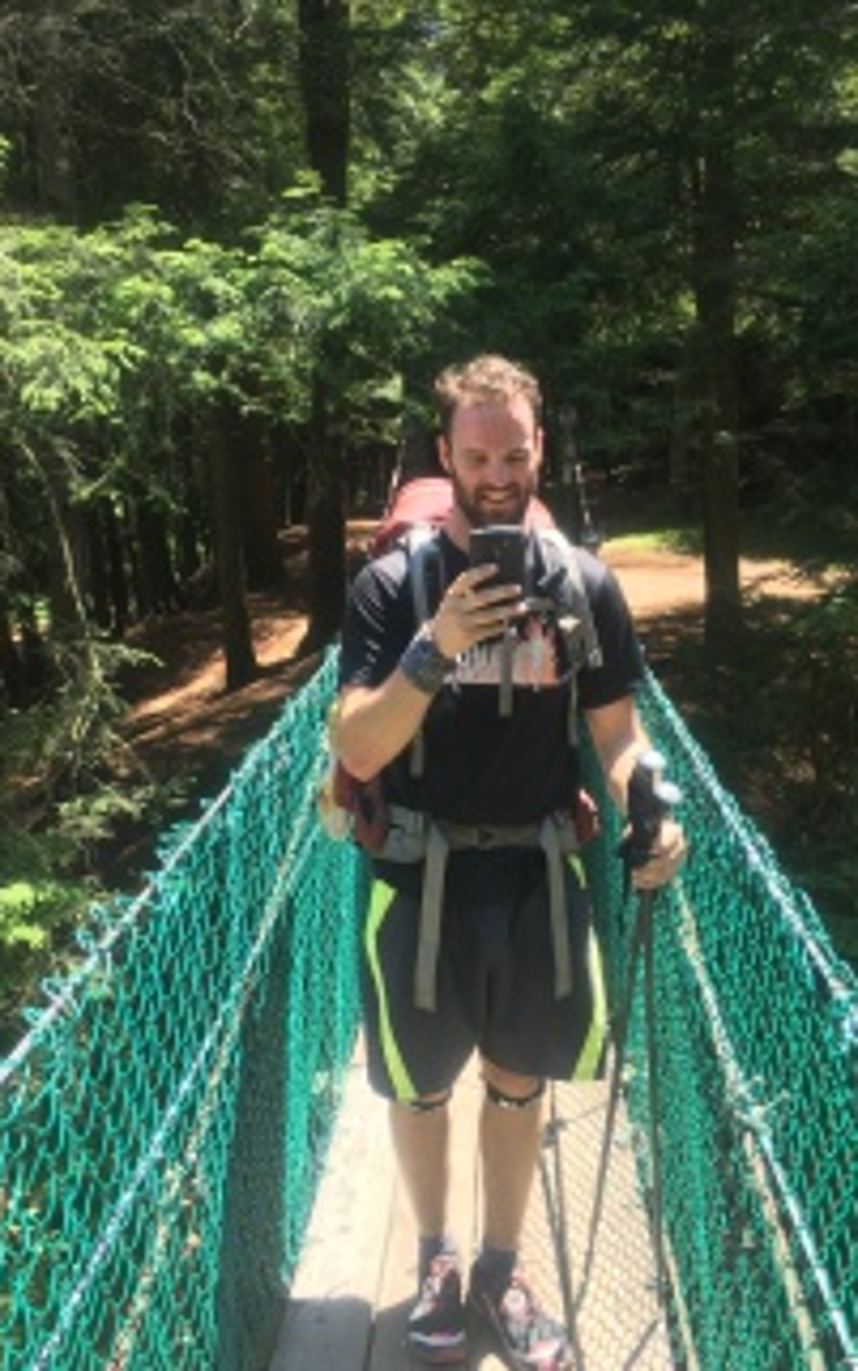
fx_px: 1308
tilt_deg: -5.8
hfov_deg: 36.3
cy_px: 628
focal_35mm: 35
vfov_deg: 55.2
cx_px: 367
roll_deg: -0.3
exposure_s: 1/195
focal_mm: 4.15
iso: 25
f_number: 2.2
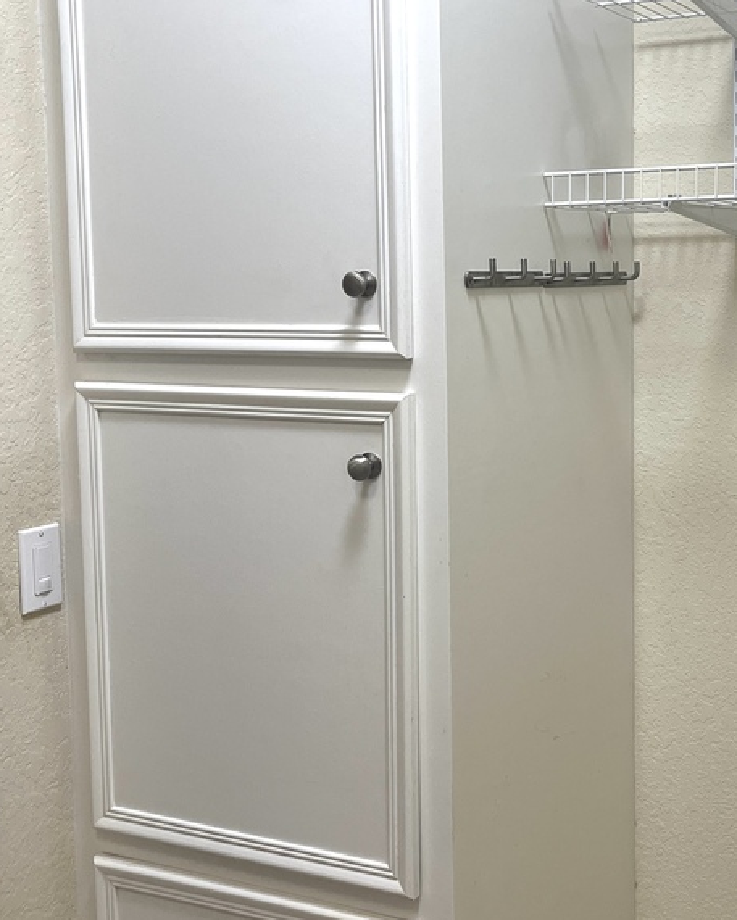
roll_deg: +0.6
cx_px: 534
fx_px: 1308
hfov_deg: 31.0
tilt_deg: -5.3
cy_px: 406
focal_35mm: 48
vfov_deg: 38.7
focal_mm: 5.1
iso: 80
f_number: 1.6
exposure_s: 1/120
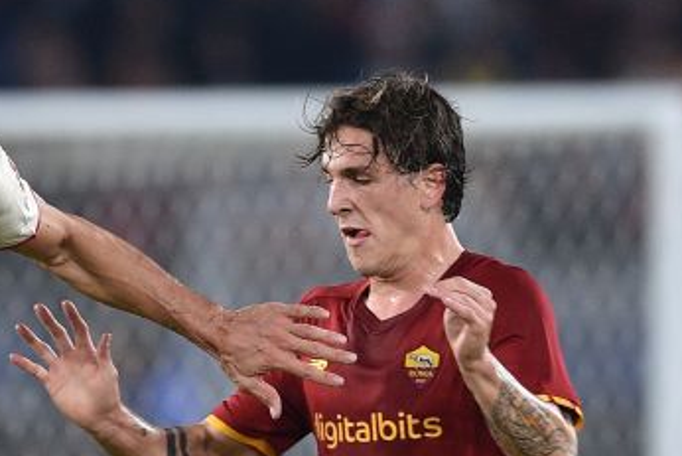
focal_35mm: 1185
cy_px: 534
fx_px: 22457
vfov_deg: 1.2
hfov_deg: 1.7
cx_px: 81
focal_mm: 400
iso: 1600
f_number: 3.5
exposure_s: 1/1250
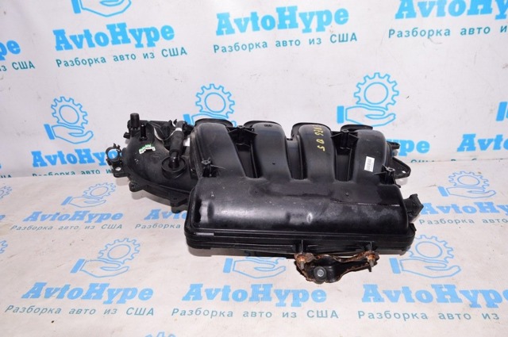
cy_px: 168
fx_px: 381
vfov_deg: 47.8
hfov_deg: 67.4
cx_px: 254
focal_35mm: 27
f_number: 8
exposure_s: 1/200
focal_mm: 18
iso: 1600
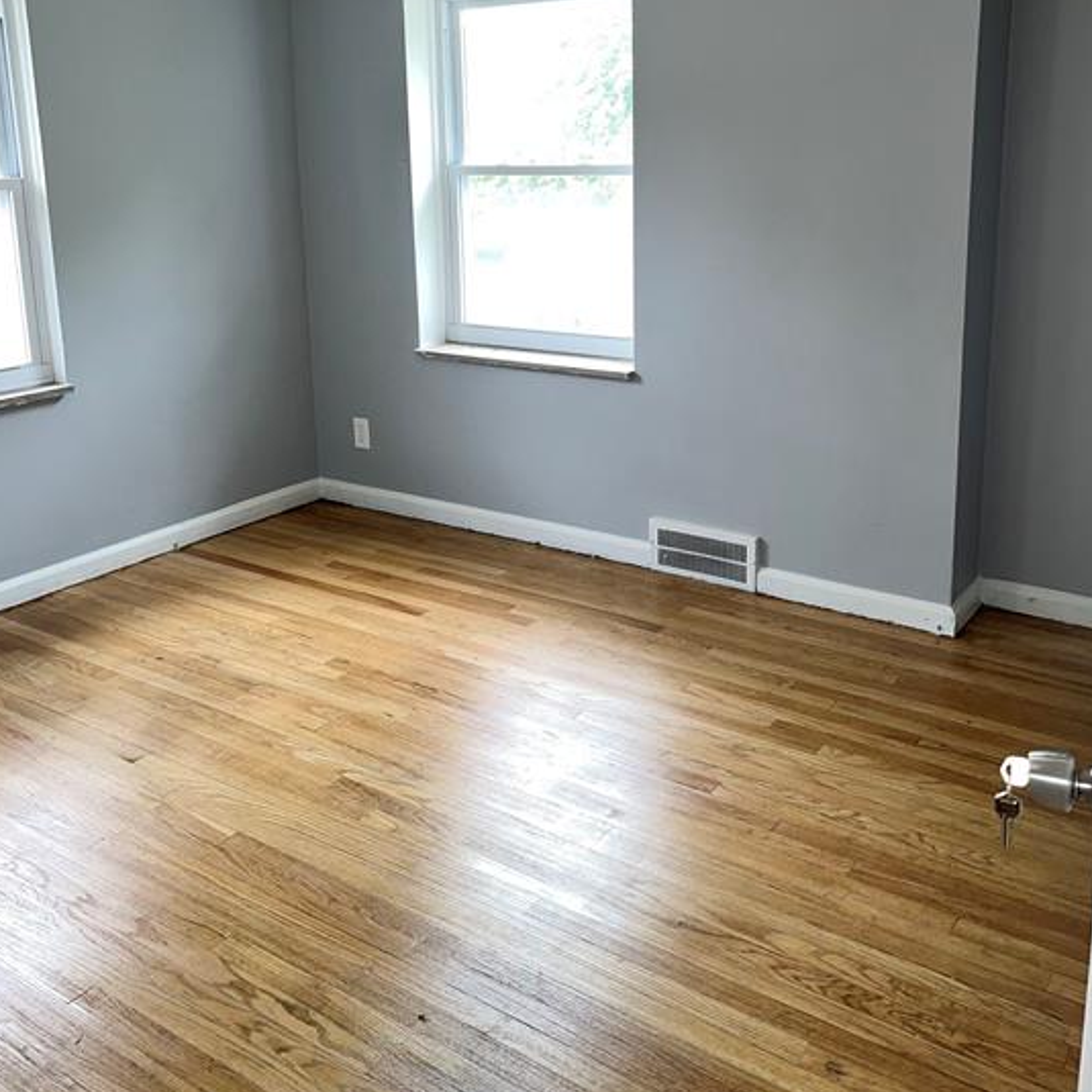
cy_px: 371
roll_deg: +1.1
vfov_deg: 49.0
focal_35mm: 33
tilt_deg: -11.5
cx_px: 543
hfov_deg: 49.7
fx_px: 1178
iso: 40
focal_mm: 5.1
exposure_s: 1/29
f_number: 1.6
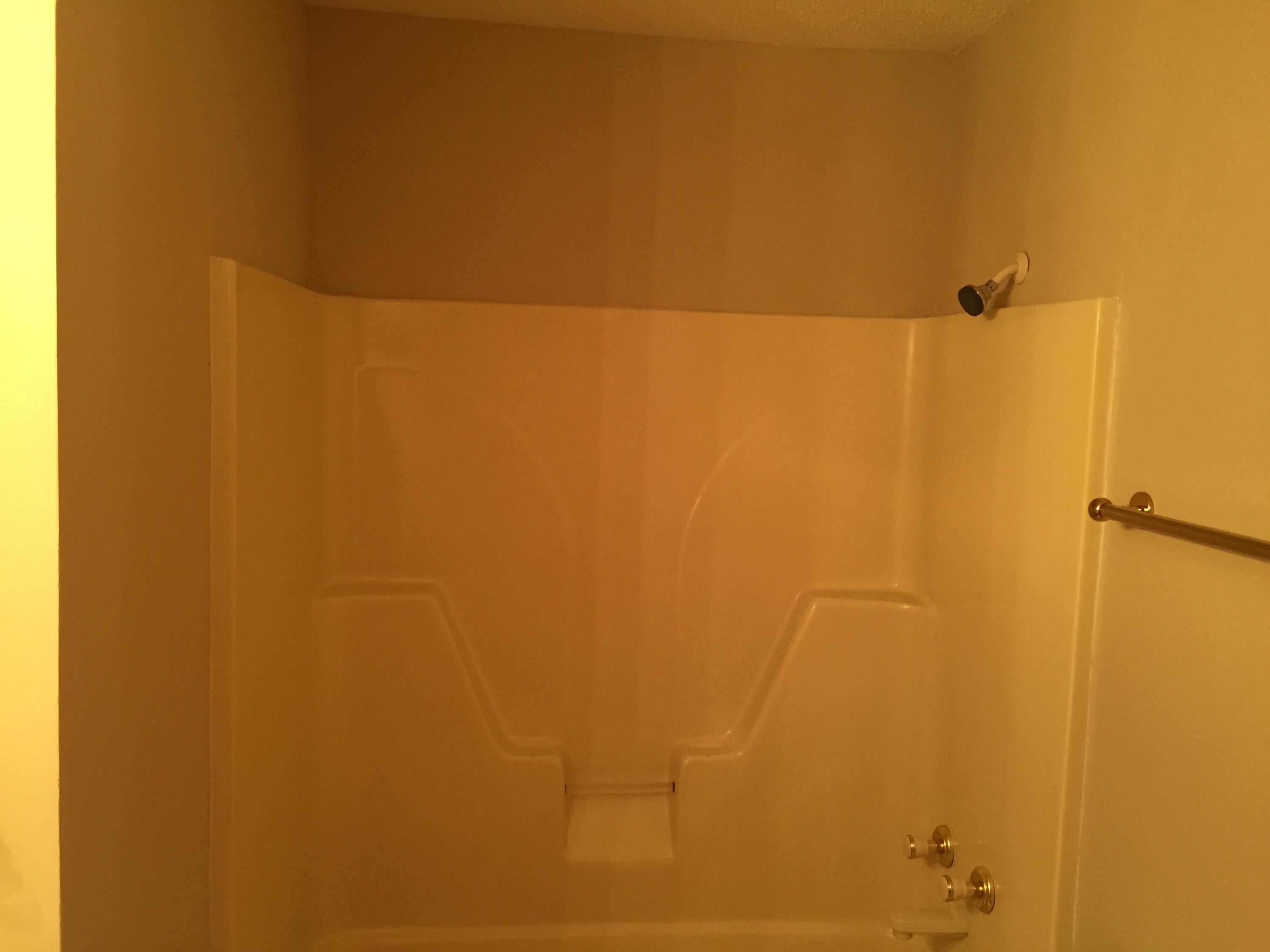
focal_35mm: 29
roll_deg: -3.3
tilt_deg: -4.9
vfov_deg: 48.2
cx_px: 635
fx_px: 1064
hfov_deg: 61.7
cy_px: 476
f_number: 2.2
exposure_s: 1/30
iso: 160
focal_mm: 4.15
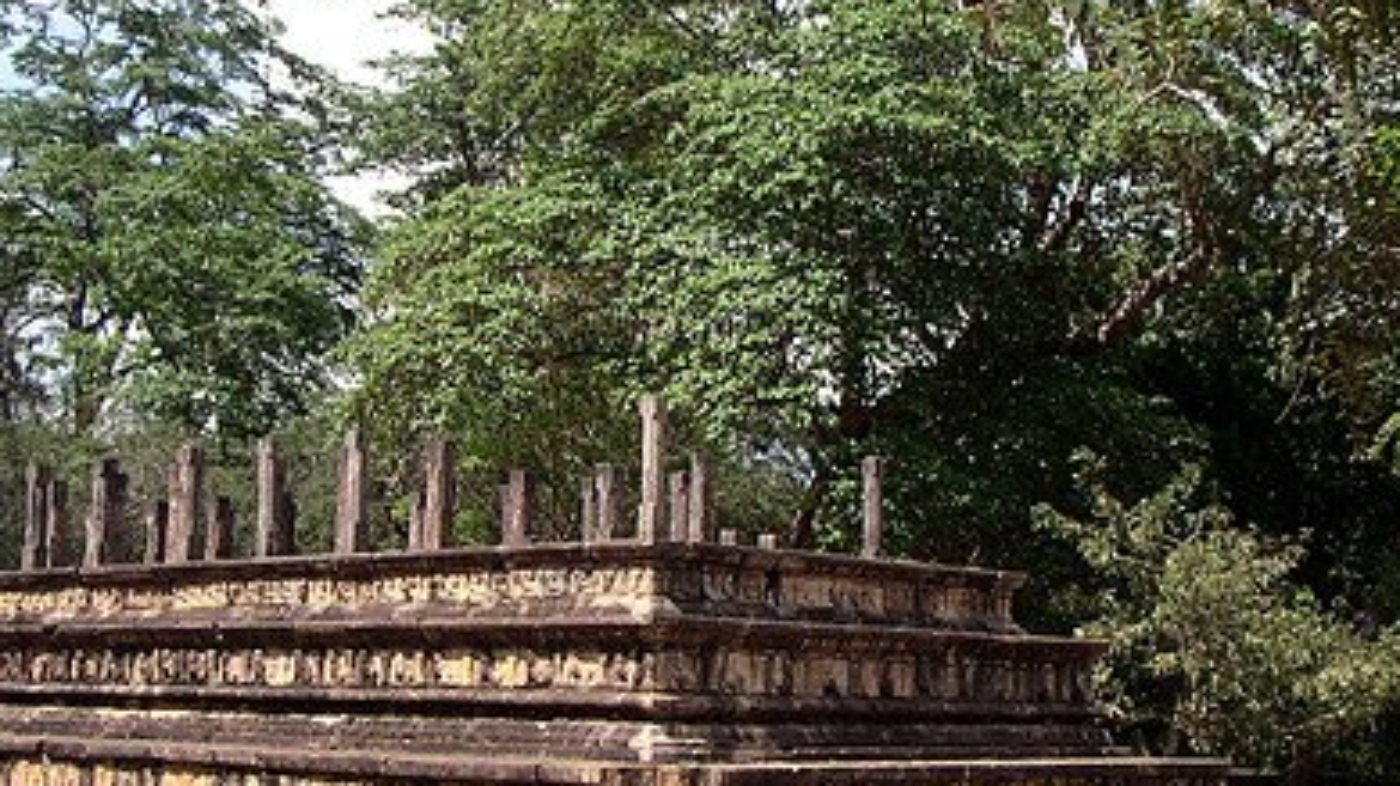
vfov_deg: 20.0
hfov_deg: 34.9
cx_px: 704
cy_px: 504
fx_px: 2226
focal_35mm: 60
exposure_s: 1/600
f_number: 2.8
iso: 50
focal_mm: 5.7
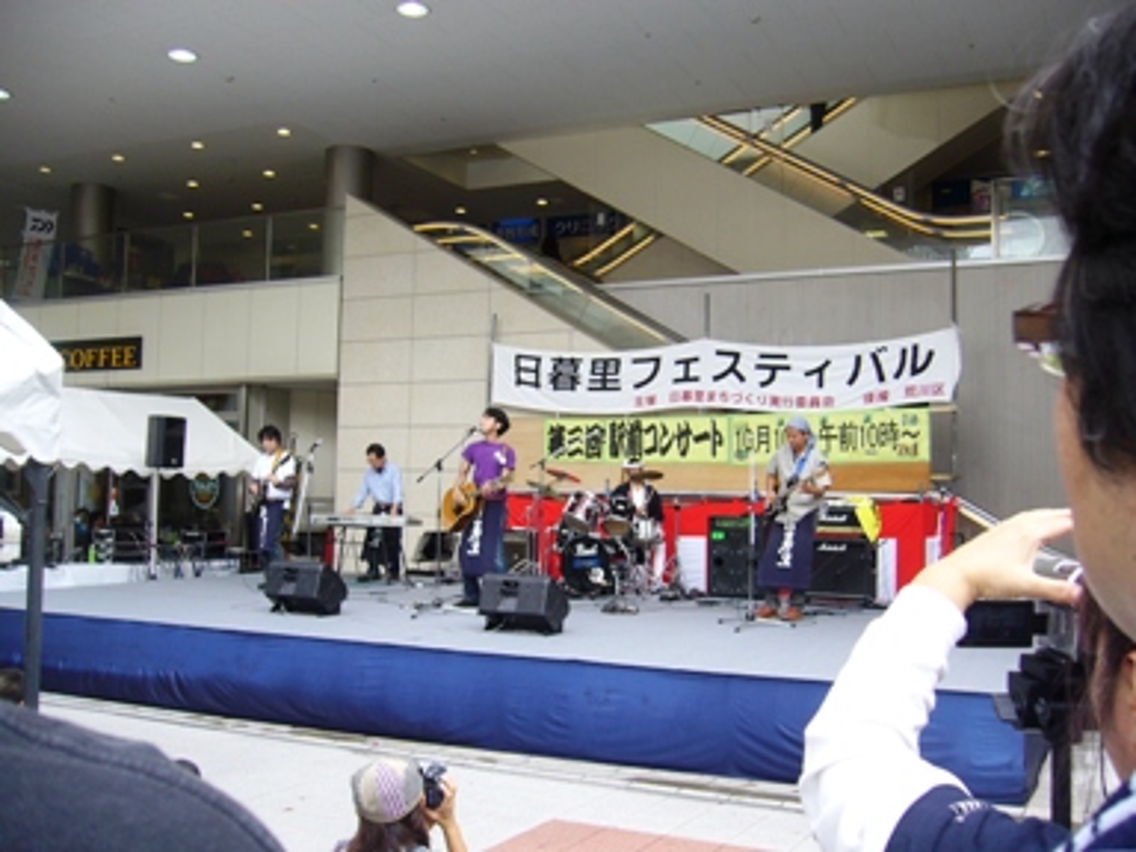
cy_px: 426
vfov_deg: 40.7
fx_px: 1149
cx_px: 568
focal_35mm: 35
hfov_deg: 52.6
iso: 80
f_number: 2.8
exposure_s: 1/200
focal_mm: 5.8
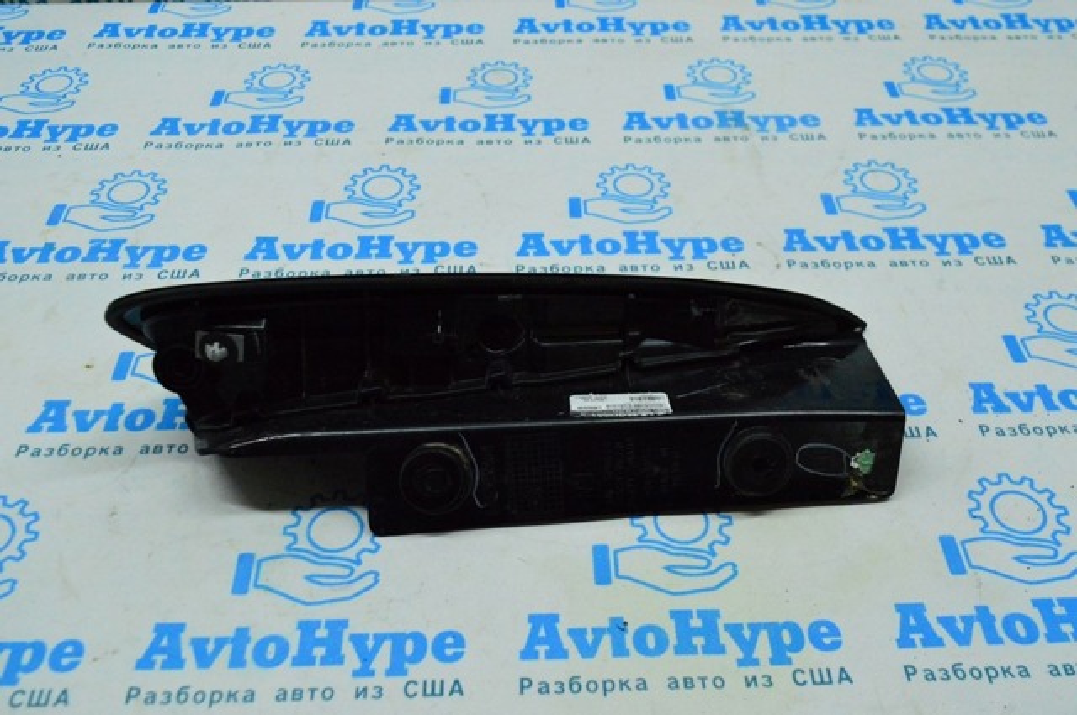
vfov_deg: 36.8
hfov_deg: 53.2
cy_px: 358
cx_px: 538
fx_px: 1076
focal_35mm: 36
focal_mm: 24
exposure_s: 1/640
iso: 6400
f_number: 6.3
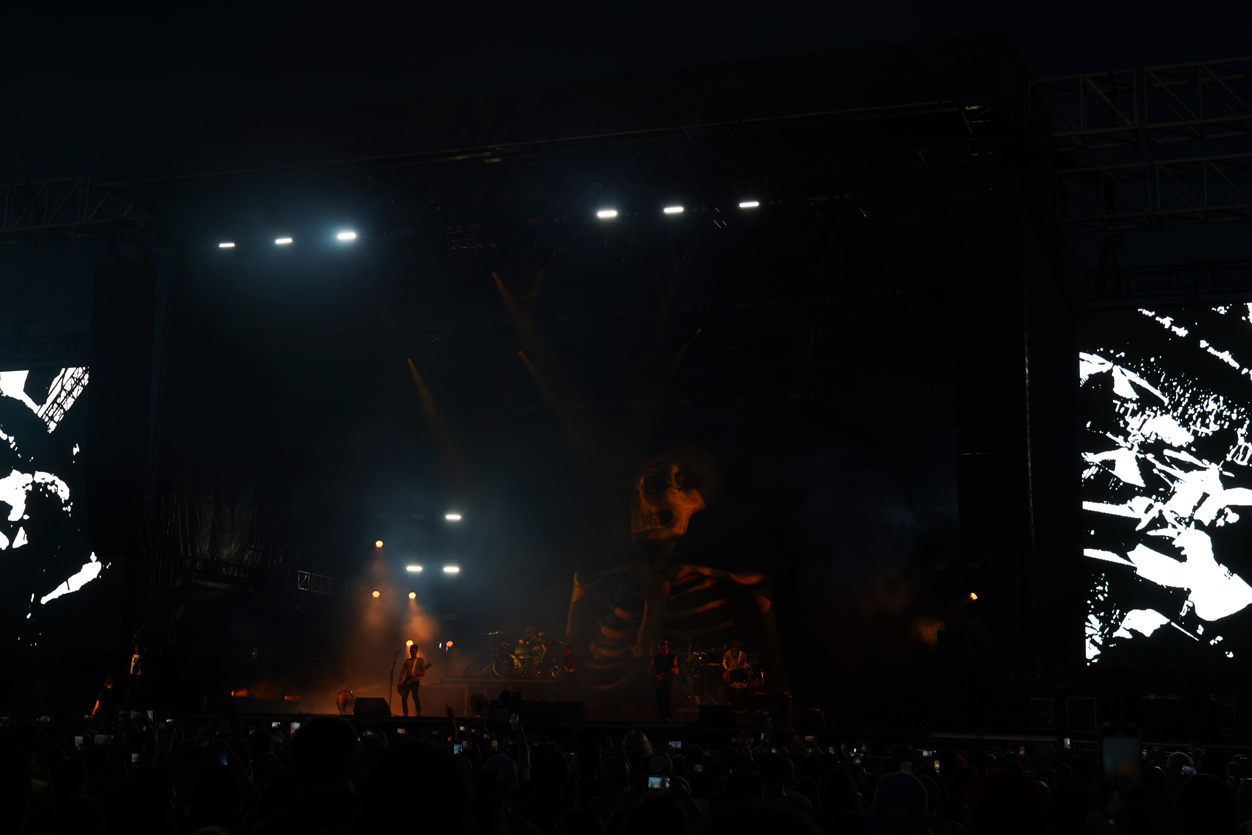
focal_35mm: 44
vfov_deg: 30.5
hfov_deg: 44.5
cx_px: 626
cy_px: 418
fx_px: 1530
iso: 100
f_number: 4
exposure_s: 1/50
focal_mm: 44
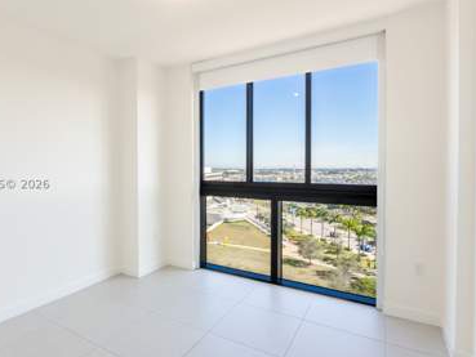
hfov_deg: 80.7
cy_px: 182
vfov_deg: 65.8
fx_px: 276
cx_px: 192
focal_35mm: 20
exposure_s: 1/500
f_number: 8
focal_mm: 10.7
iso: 320
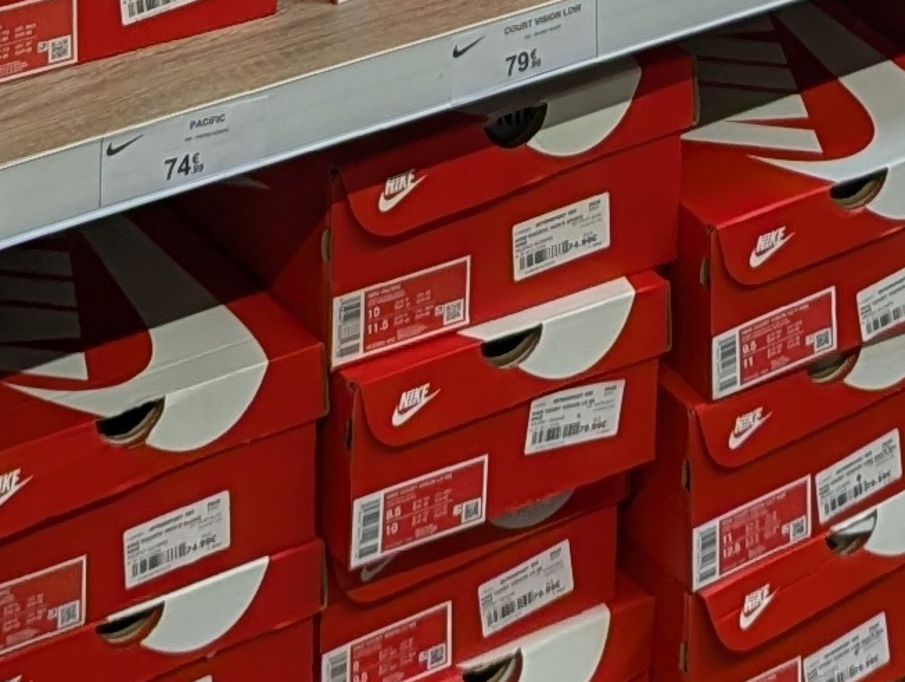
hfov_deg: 13.1
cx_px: 615
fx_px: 3928
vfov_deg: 8.9
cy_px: -1001
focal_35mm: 150
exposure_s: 1/160
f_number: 1.85
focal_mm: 6.81
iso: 30
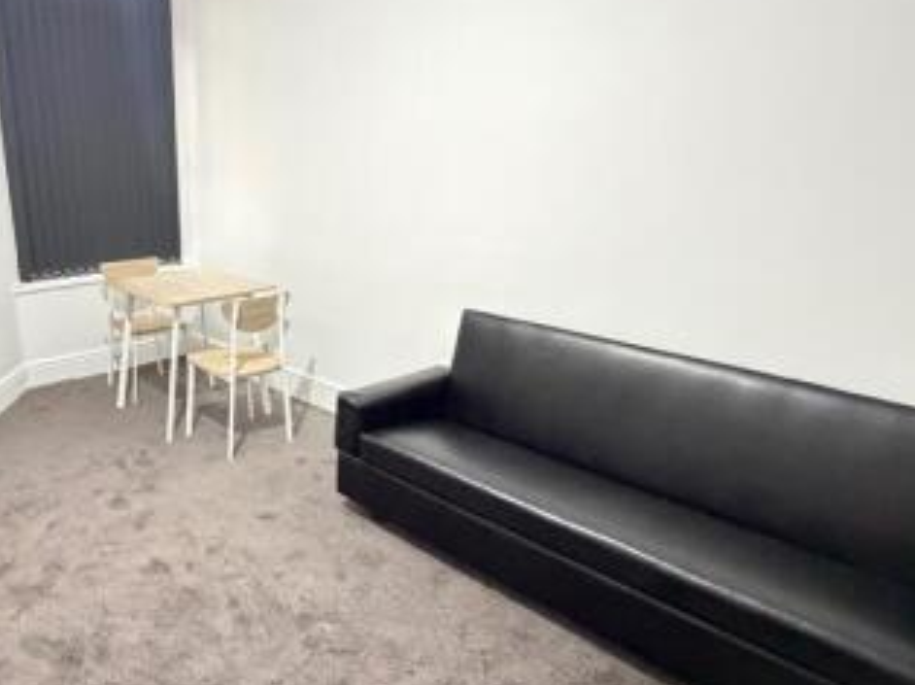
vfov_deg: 52.7
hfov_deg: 64.3
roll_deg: +0.5
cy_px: 407
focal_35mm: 26
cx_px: 258
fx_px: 687
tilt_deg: -21.4
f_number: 2.2
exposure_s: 1/33
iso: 1000
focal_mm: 2.22
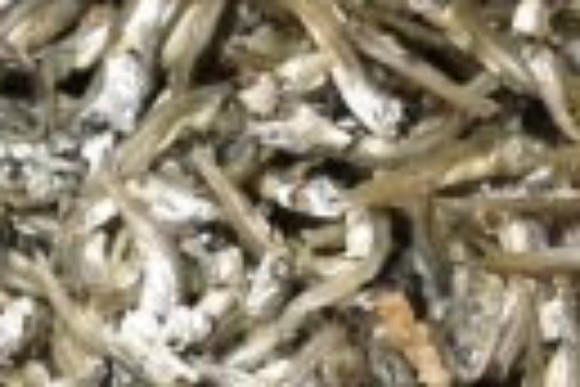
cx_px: 49
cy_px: 315
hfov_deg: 16.9
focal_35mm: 119
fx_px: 1917
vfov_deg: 11.5
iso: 640
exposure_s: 1/15
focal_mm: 4.12
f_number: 2.4
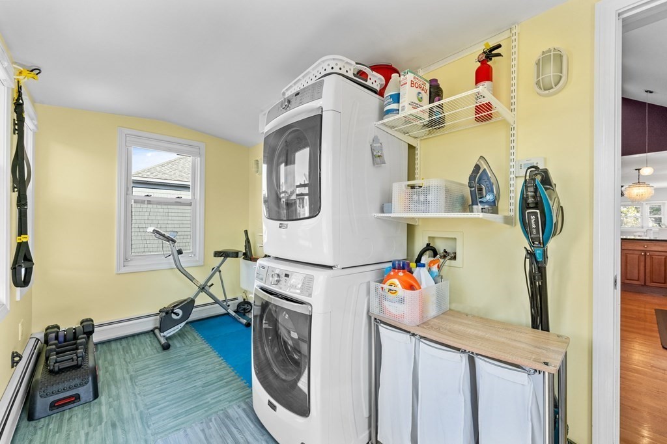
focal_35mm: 14
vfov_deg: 81.2
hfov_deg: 104.3
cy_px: 222
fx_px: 259
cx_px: 334
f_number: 8
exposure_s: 1/45
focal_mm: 14
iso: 400
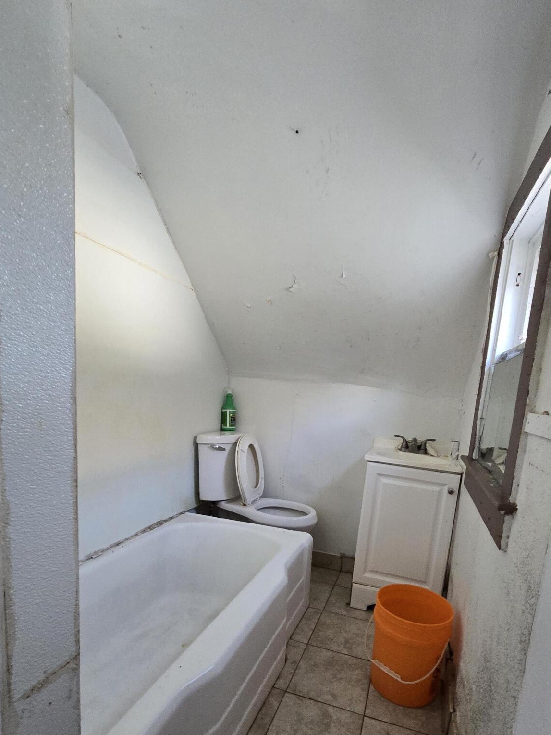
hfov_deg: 74.3
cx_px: 316
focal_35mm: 17
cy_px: 453
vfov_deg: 89.4
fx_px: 361
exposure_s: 1/60
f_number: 2.2
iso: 250
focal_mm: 2.2
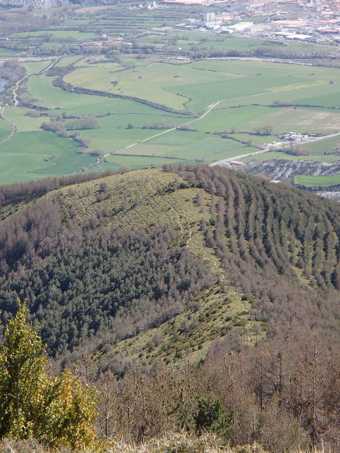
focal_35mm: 127
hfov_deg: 11.7
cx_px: 170
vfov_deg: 15.5
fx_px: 1663
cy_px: 226
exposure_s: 1/250
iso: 100
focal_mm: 22.79
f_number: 5.7
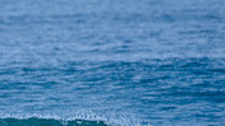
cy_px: 186
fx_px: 10274
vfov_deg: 0.7
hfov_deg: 1.3
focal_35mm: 1722
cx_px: -38
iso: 250
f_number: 5.6
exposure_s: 1/2000
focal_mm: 500
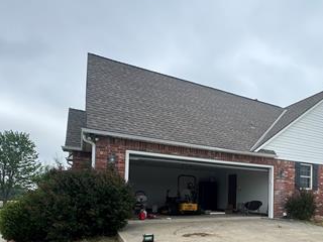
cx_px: 257
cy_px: 194
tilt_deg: +0.9
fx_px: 261
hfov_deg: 58.7
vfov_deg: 47.1
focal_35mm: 28
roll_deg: -1.1
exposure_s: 1/681
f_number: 2.2
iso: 50
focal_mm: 2.22
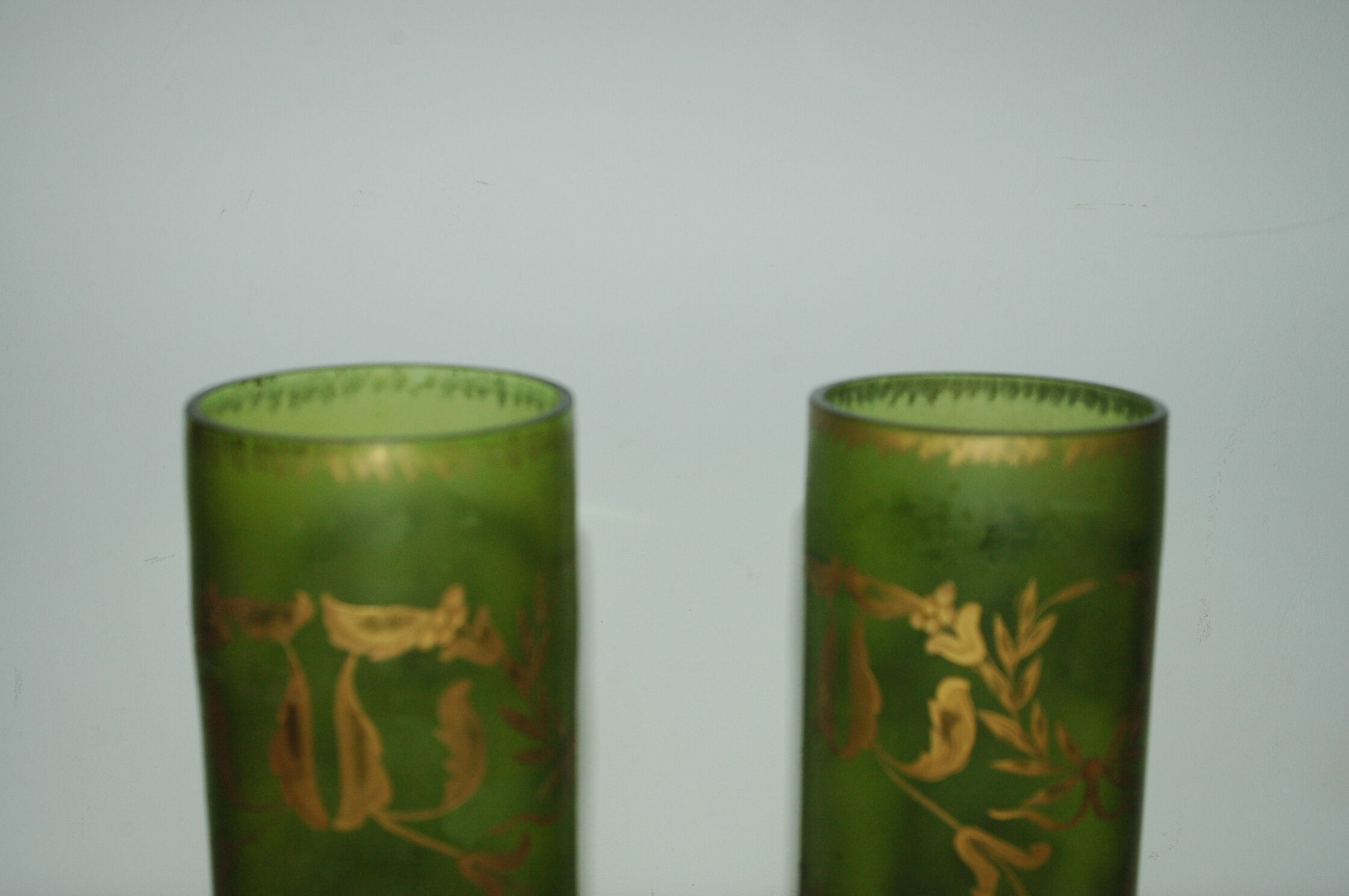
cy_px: 448
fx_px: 1909
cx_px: 674
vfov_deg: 26.4
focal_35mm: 51
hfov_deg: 38.9
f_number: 7.1
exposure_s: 1/125
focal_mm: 34
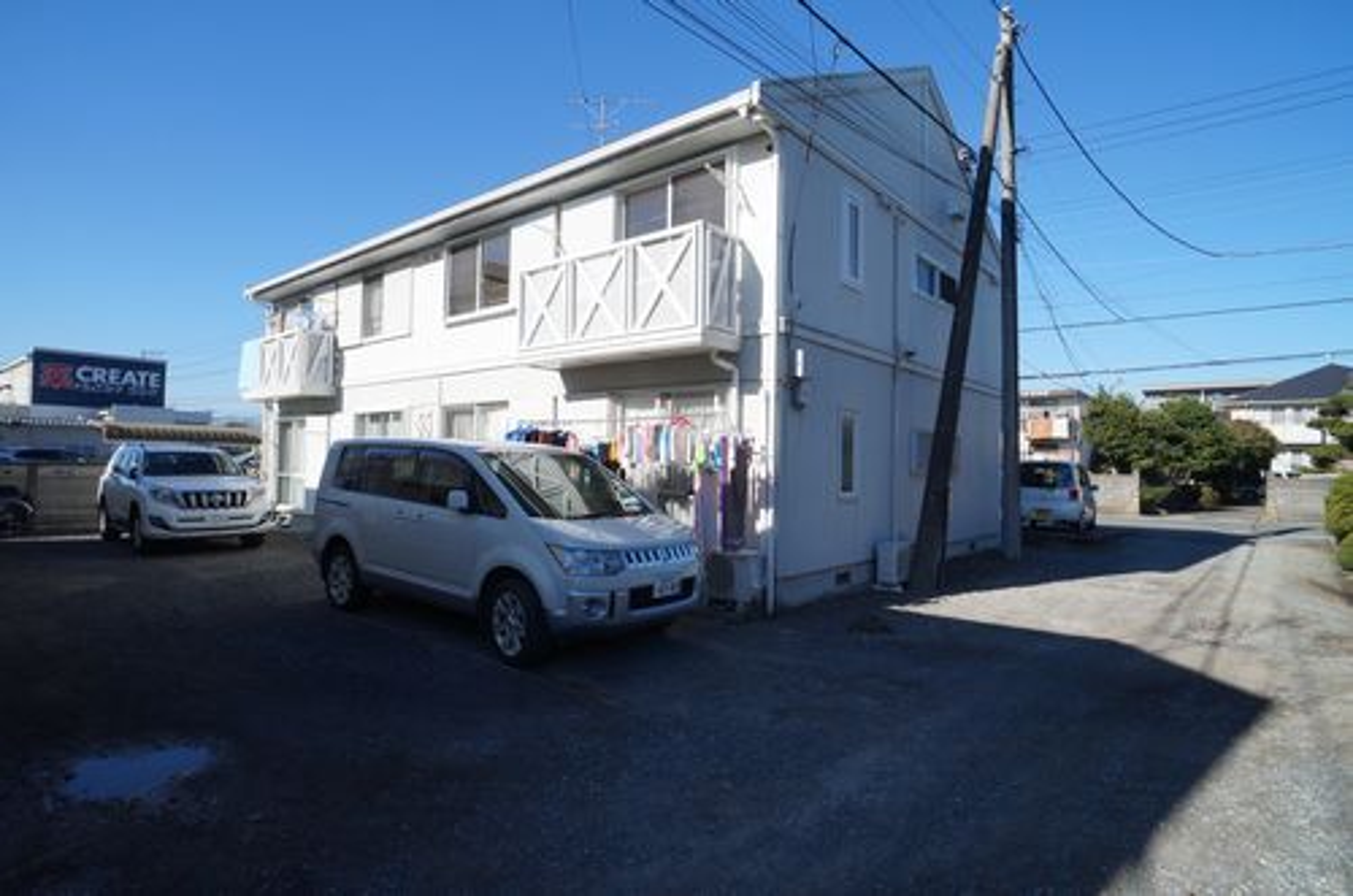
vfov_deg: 52.9
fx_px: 900
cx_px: 676
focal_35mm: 24
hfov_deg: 73.9
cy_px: 448
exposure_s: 1/160
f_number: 11
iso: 200
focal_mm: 16
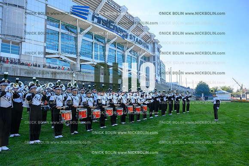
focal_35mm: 24
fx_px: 166
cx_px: 124
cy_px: 83
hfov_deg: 73.7
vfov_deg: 53.2
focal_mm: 24
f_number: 8
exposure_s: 1/640
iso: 800
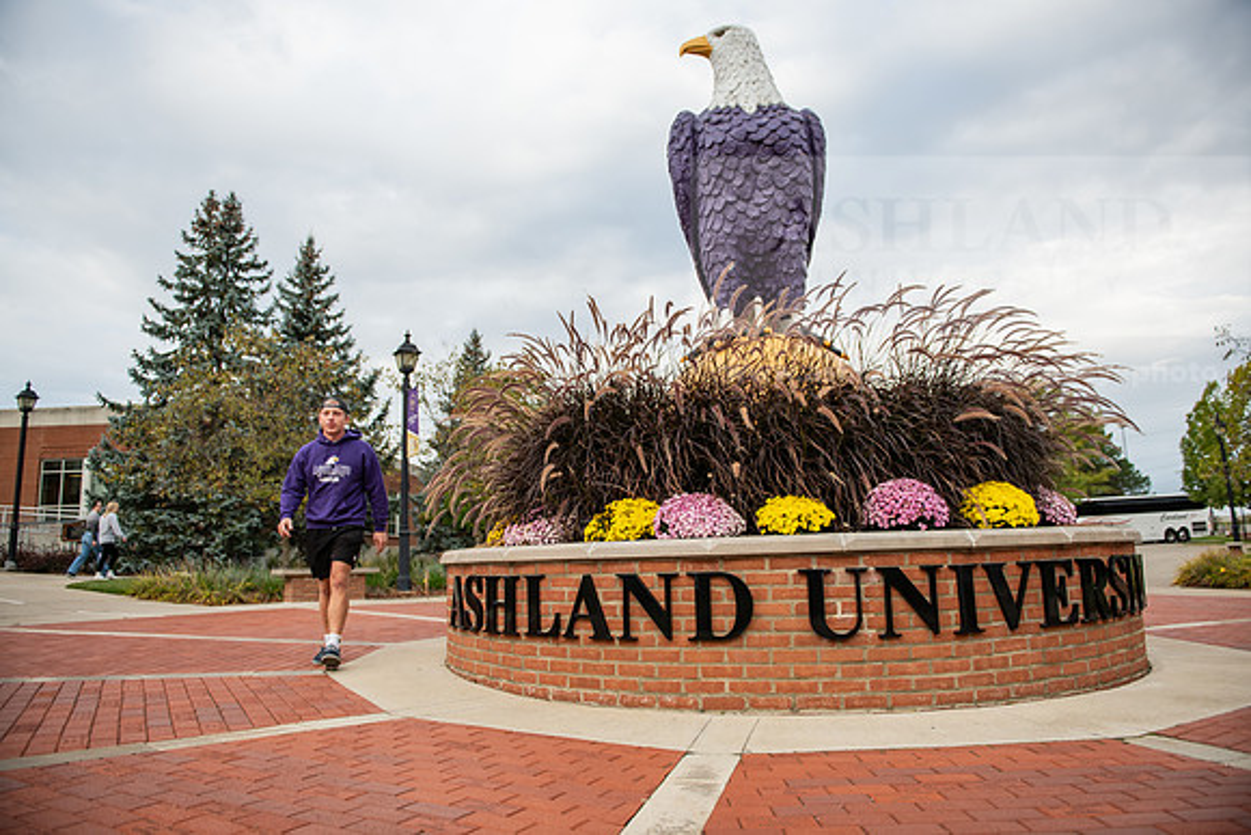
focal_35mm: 24
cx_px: 626
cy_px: 418
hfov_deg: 73.7
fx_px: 834
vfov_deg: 53.2
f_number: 3.2
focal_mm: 24
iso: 125
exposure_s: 1/400
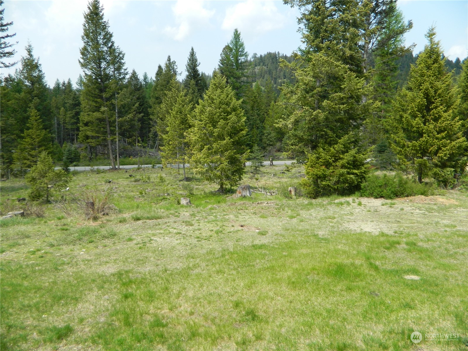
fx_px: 338
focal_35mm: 25
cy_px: 176
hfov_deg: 69.4
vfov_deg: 54.9
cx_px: 234
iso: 80
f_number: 3.1
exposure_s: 1/800
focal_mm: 4.5
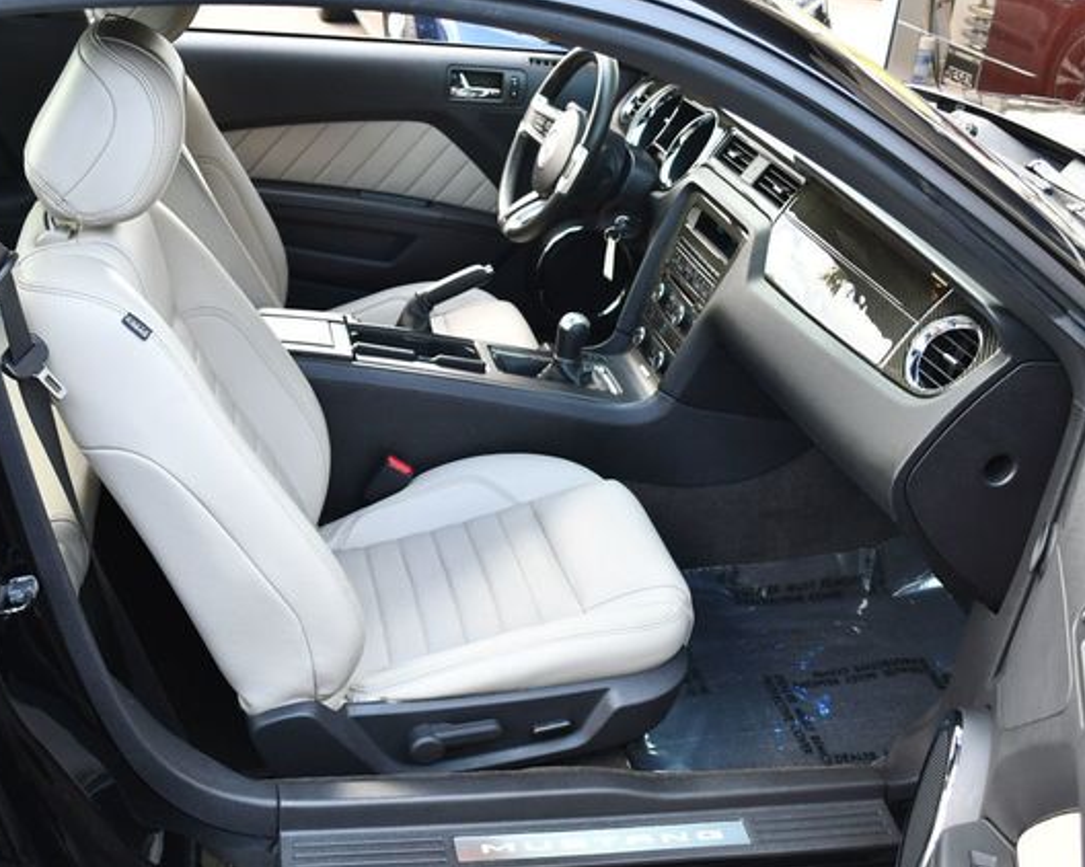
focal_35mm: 41
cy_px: 436
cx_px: 462
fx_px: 1316
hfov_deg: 44.7
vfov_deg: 36.5
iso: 720
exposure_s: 1/250
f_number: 3.5
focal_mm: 18
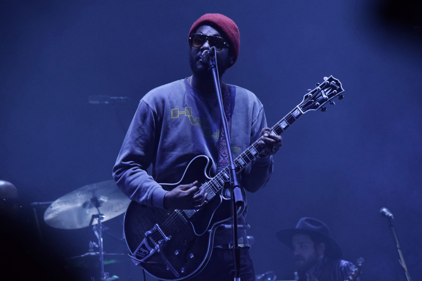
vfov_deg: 6.1
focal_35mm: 225
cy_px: 140
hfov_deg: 9.1
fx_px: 2637
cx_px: 211
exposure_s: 1/125
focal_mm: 150
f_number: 5.6
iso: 1600
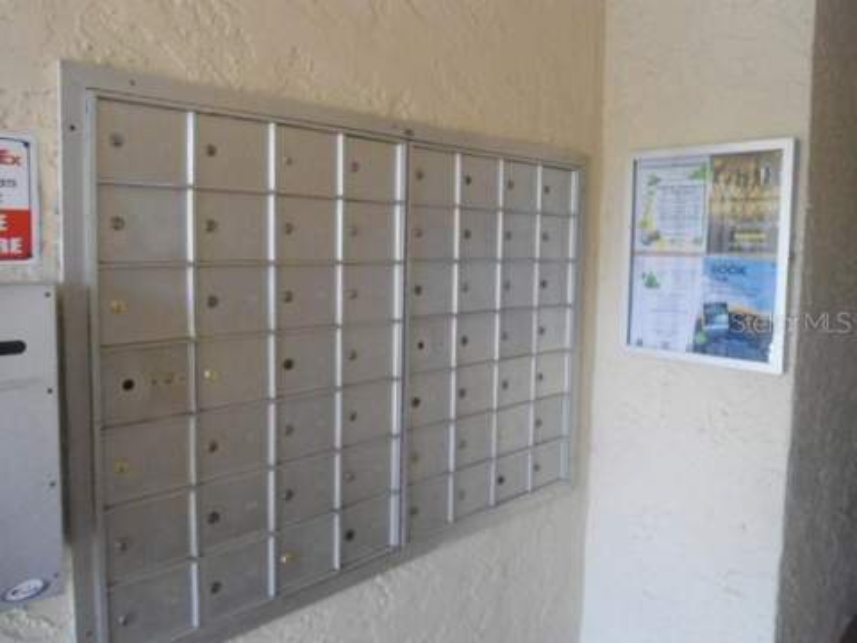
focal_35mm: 26
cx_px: 428
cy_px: 322
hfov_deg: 67.3
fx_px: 644
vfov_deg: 53.1
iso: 400
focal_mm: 4.7
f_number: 2.8
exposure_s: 1/250
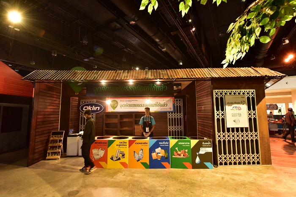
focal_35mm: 18
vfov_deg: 67.3
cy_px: 98
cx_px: 148
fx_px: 148
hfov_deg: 90.0
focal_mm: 18
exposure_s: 1/30
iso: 4500
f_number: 7.1
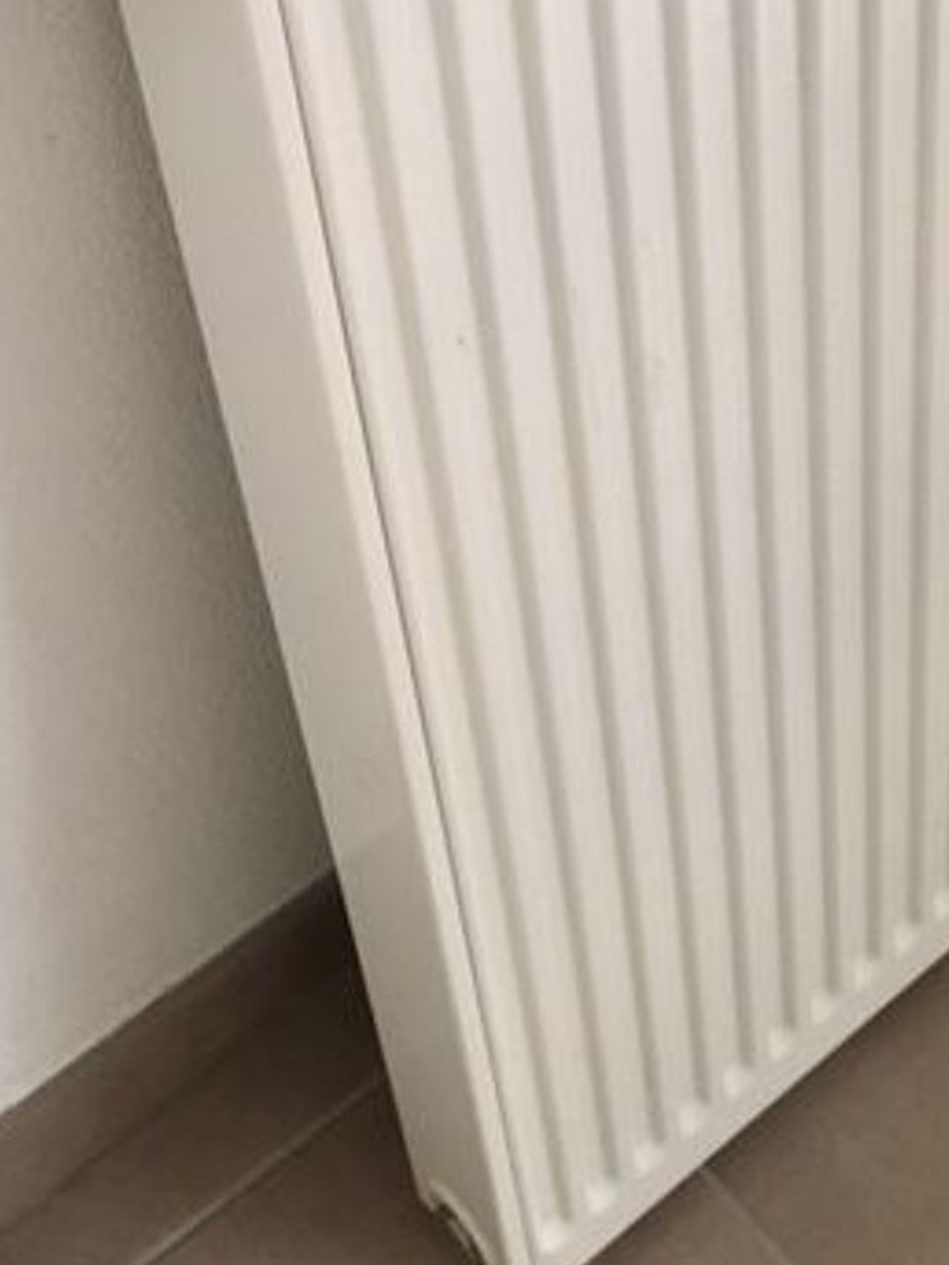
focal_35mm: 54
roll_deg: +9.8
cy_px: 169
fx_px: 1974
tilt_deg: -41.9
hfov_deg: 26.3
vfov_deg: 33.9
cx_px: 134
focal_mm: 4.15
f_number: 2.2
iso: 160
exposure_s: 1/33
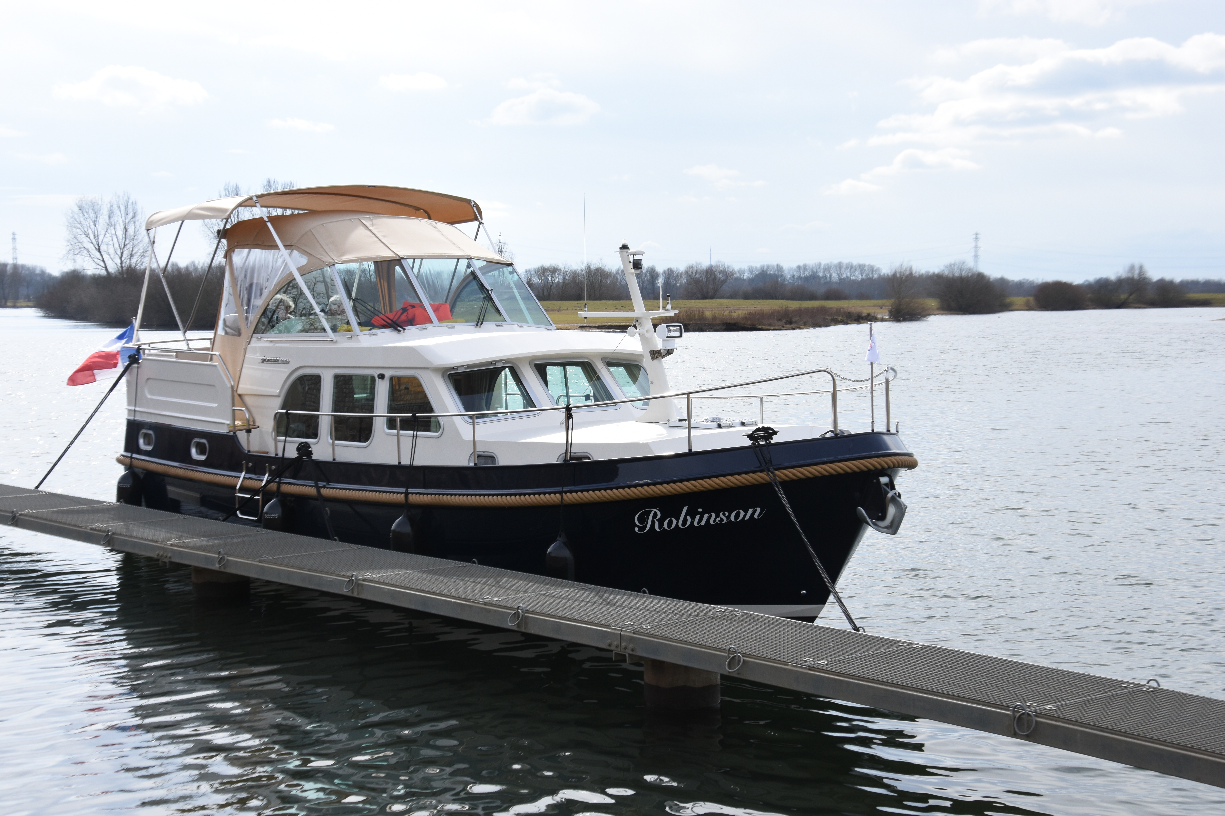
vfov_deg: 23.8
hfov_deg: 35.1
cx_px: 612
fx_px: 1939
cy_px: 408
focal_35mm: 57
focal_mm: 38
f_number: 11
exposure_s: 1/500
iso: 400
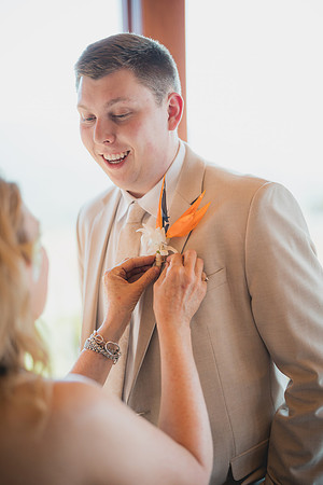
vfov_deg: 39.6
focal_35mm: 50
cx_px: 162
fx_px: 673
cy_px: 242
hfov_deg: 27.0
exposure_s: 1/2500
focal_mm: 50
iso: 400
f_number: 1.3
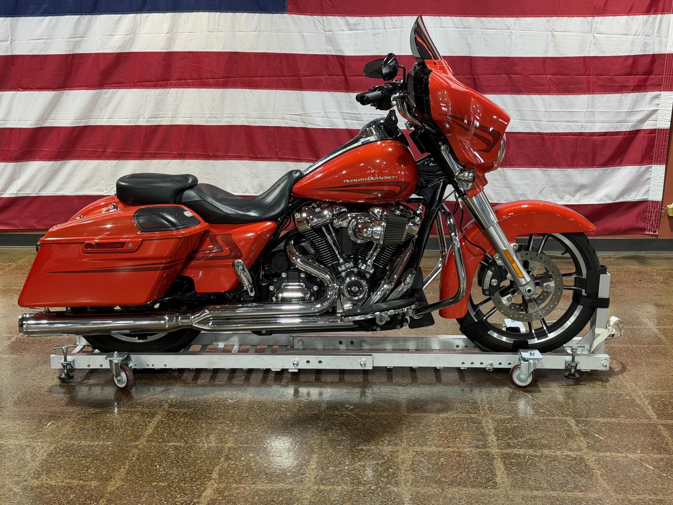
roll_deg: -0.2
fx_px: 933
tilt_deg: -12.9
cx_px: 336
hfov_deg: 39.7
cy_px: 252
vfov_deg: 30.3
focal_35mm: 48
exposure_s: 1/60
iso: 64
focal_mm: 6.76
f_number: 1.78
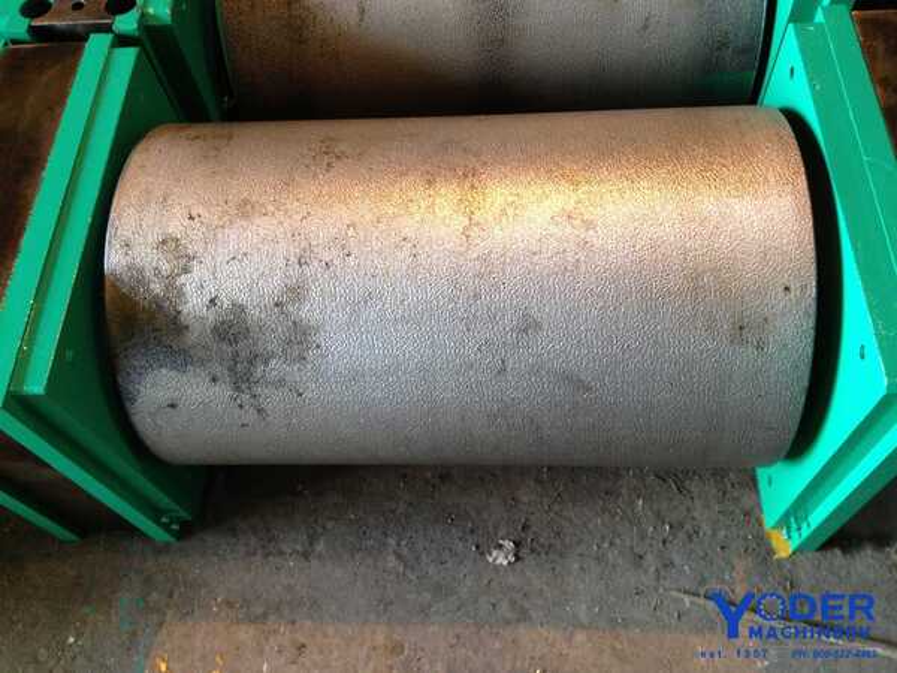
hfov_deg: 52.6
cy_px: 336
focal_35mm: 35
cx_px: 448
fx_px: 907
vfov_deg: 40.7
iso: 160
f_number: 2.4
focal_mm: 4.28
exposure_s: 1/20
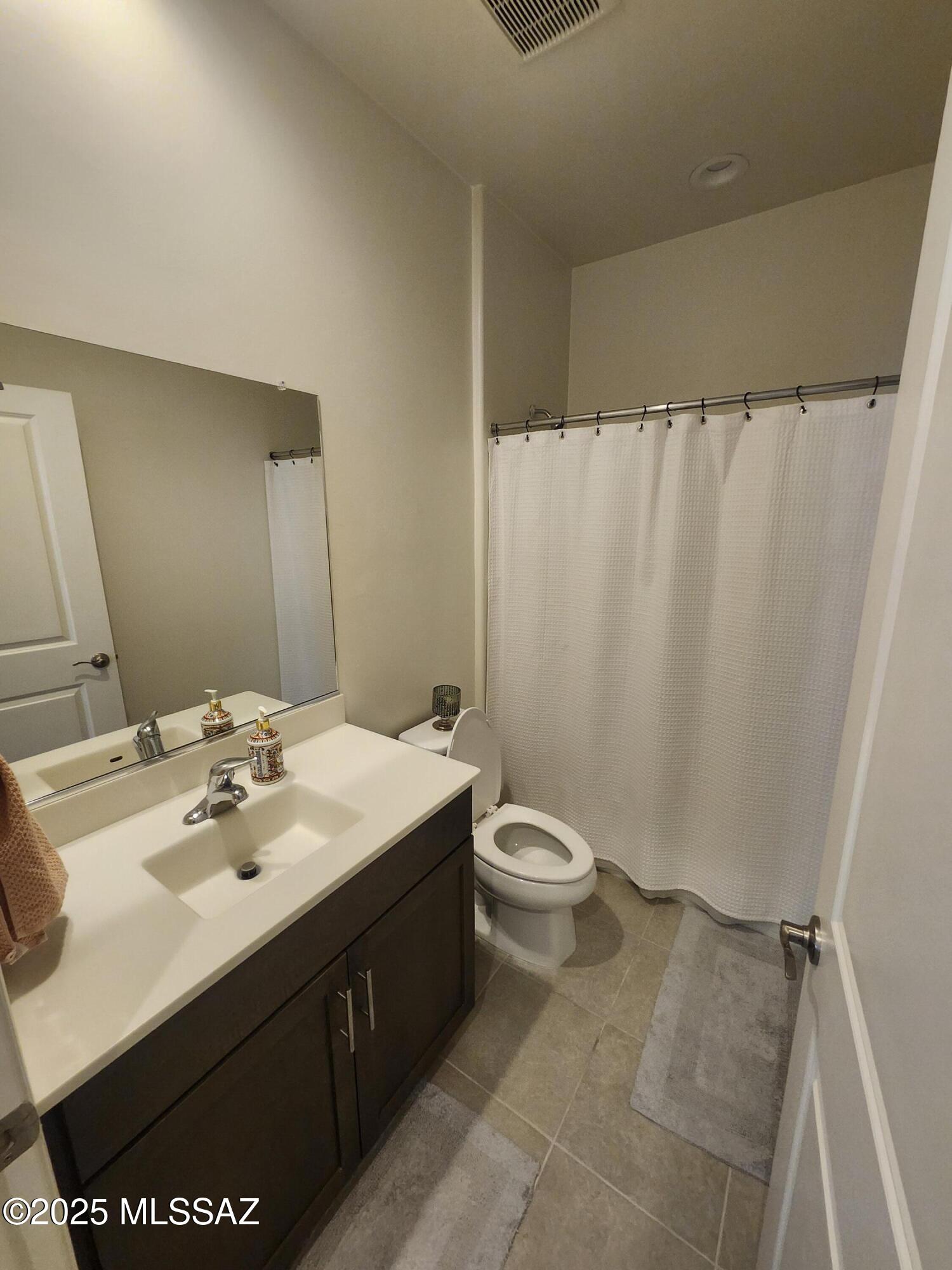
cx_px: 476
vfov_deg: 106.2
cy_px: 635
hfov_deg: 89.9
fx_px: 477
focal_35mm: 13
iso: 250
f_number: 2.2
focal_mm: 1.74
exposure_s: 1/60
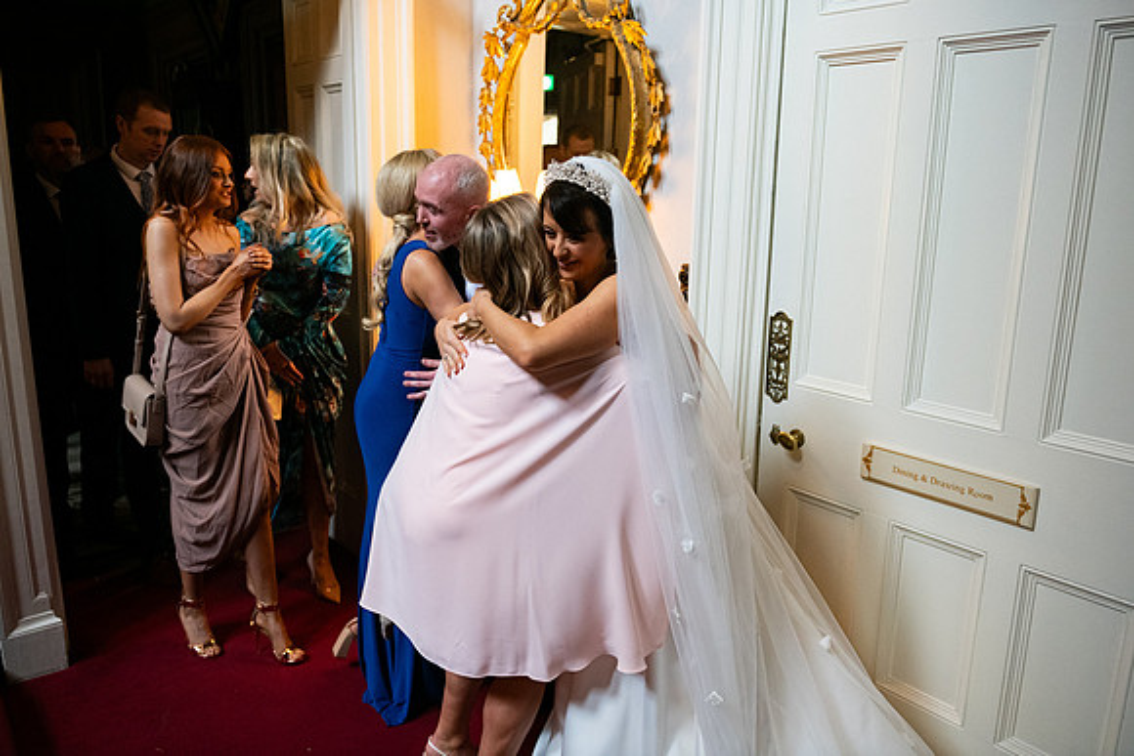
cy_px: 378
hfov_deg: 65.5
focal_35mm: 28
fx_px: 882
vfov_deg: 46.4
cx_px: 567
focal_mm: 28
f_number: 3.5
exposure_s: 1/160
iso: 1600
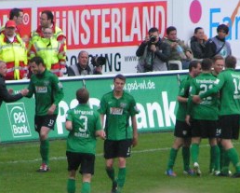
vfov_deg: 1.4
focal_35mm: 1148
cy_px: 115
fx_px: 8164
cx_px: 140
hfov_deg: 1.7
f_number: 3.5
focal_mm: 58
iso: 200
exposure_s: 1/500
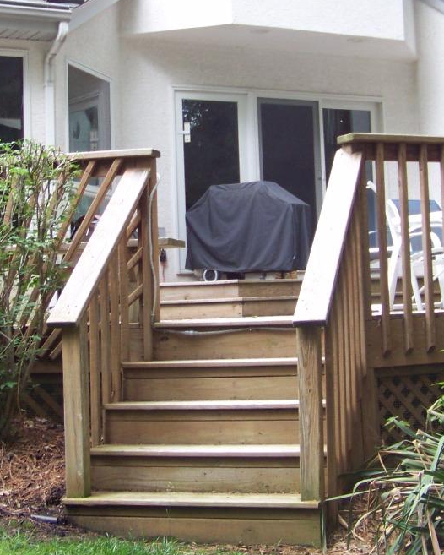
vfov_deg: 24.6
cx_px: 219
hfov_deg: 19.9
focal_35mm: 77
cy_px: 195
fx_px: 1264
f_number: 2.8
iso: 74
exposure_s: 1/30
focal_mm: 5.85
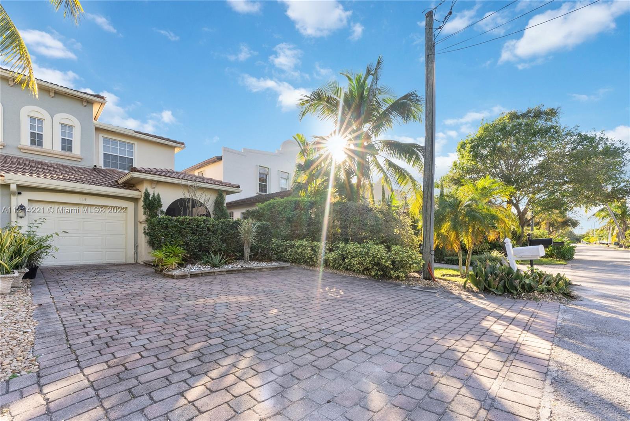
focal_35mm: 14
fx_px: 245
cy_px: 210
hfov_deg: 104.2
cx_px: 315
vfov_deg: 81.3
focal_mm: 14
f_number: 16
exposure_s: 1/20
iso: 160
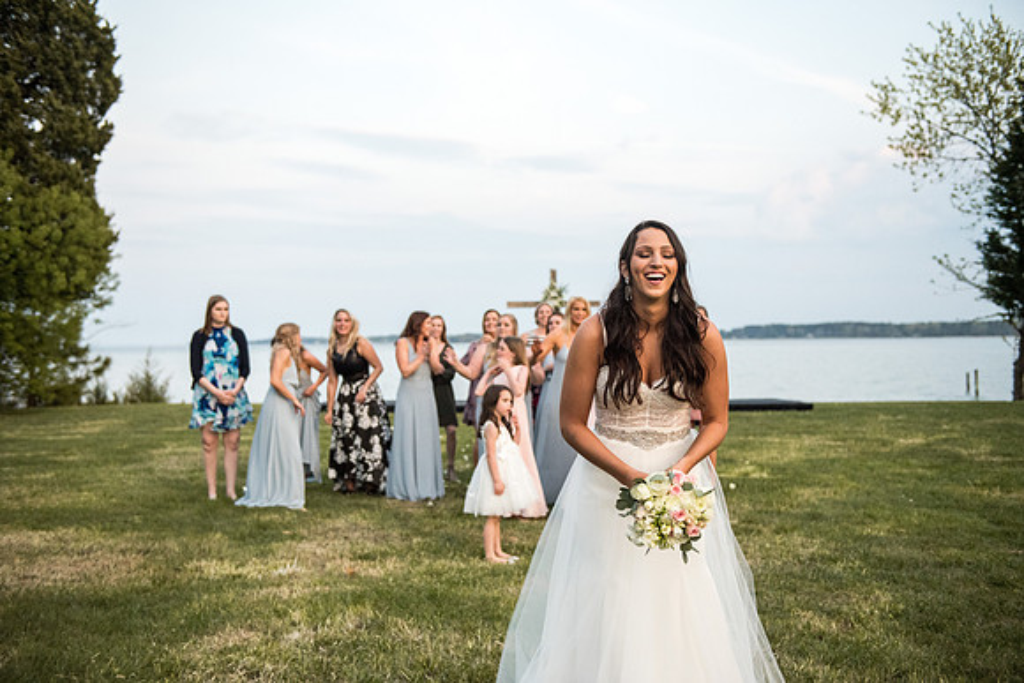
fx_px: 1138
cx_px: 512
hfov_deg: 48.4
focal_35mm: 40
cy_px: 342
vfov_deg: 33.4
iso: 3200
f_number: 2.8
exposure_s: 1/2500
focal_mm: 40
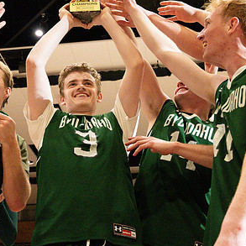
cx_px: 111
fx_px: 410
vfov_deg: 33.3
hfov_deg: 33.4
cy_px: 106
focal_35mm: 51
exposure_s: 1/400
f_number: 4
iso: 8000
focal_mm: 24
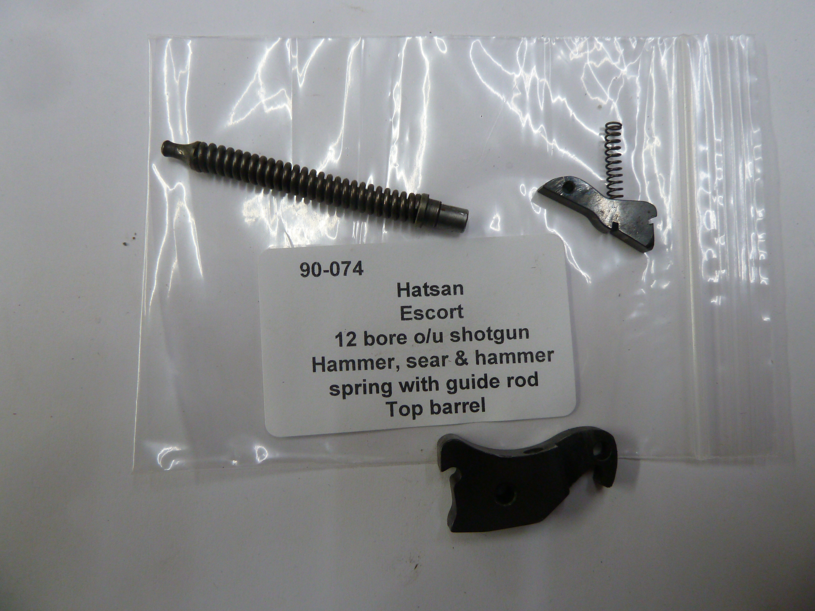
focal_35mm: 25
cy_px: 306
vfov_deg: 54.9
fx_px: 589
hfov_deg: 69.4
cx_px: 408
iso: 200
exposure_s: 1/30
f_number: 3.3
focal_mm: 4.1
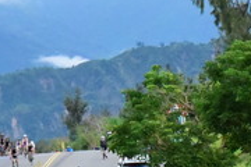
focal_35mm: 454
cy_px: 198
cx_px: 151
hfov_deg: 4.5
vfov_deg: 3.0
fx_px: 3165
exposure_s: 1/2500
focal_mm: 105
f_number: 13
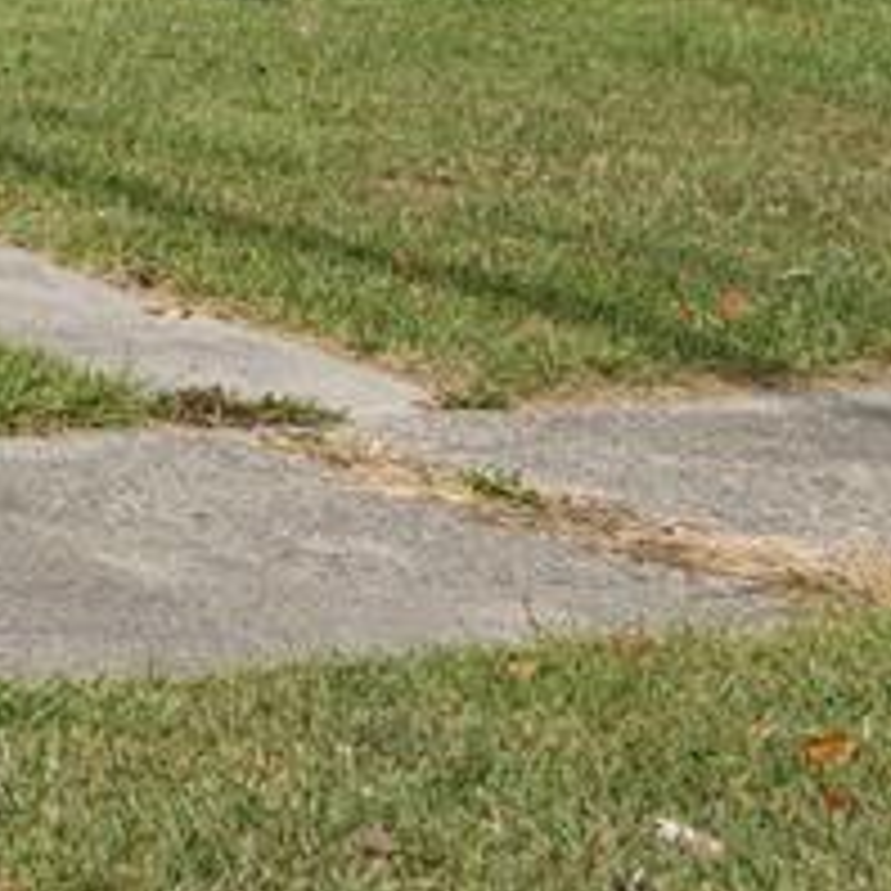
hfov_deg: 9.8
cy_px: -450
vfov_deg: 10.9
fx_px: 4485
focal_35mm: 154
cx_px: -1336
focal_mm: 35
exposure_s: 1/250
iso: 400
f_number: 8
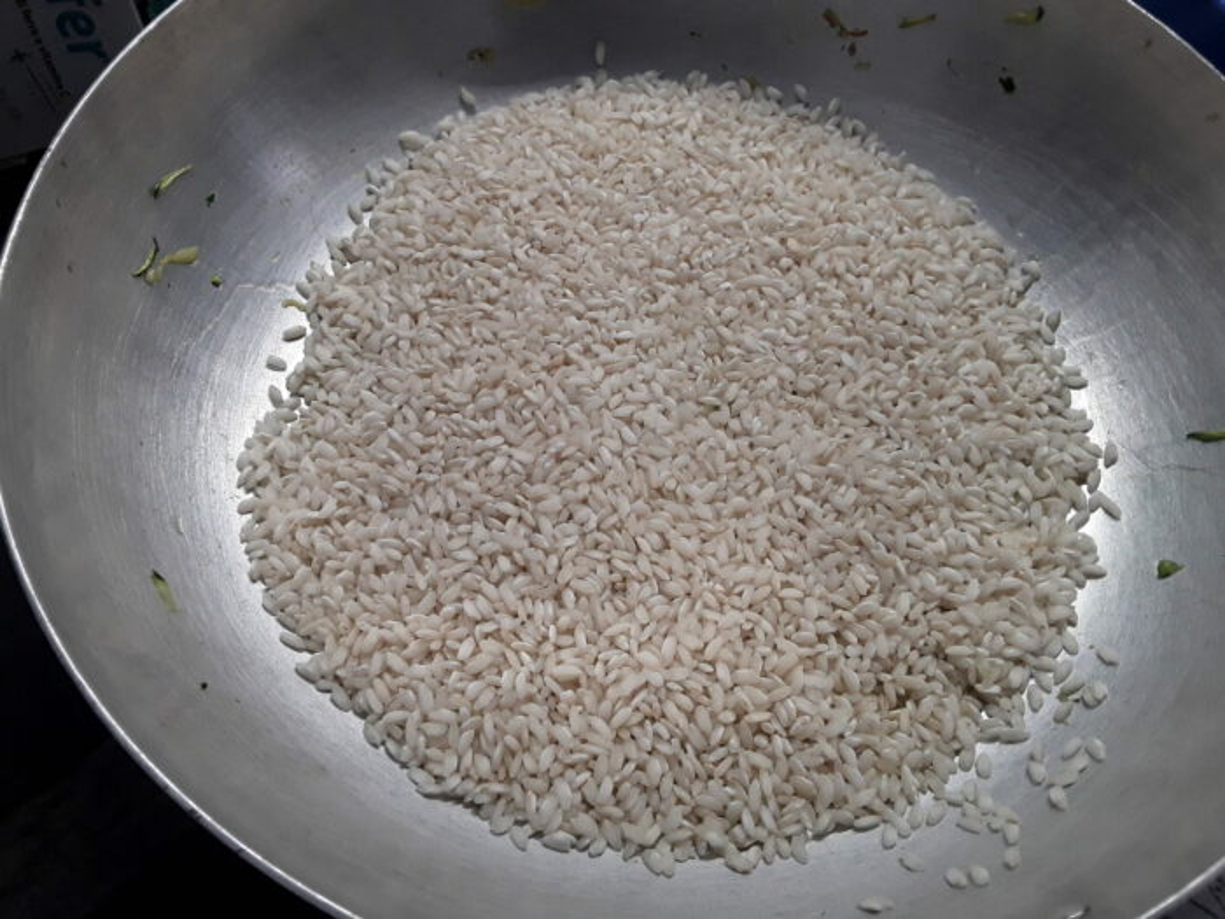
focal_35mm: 27
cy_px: 460
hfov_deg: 65.3
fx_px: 955
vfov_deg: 51.4
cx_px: 612
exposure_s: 1/100
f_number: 1.9
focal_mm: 2.91
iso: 64
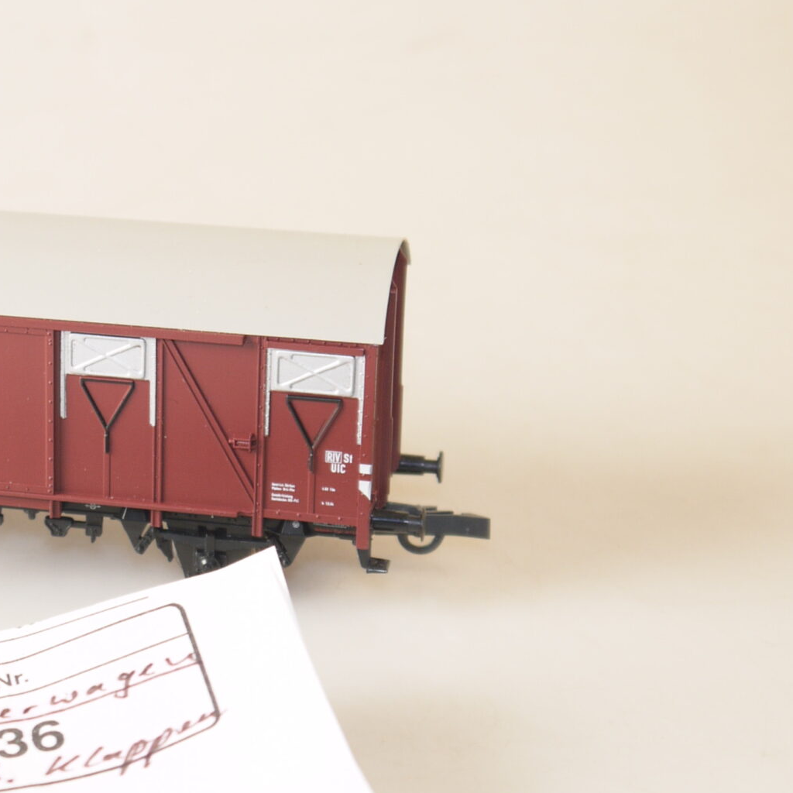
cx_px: 53
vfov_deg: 17.6
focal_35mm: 99
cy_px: 389
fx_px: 2566
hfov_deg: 17.3
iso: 100
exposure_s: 1/40
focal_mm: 20
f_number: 4.2
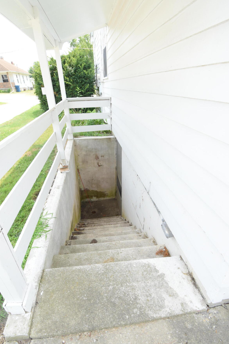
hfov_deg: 70.4
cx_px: 109
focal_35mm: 17
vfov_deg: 93.2
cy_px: 181
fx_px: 162
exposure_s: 1/250
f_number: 5.6
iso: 360
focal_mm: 10
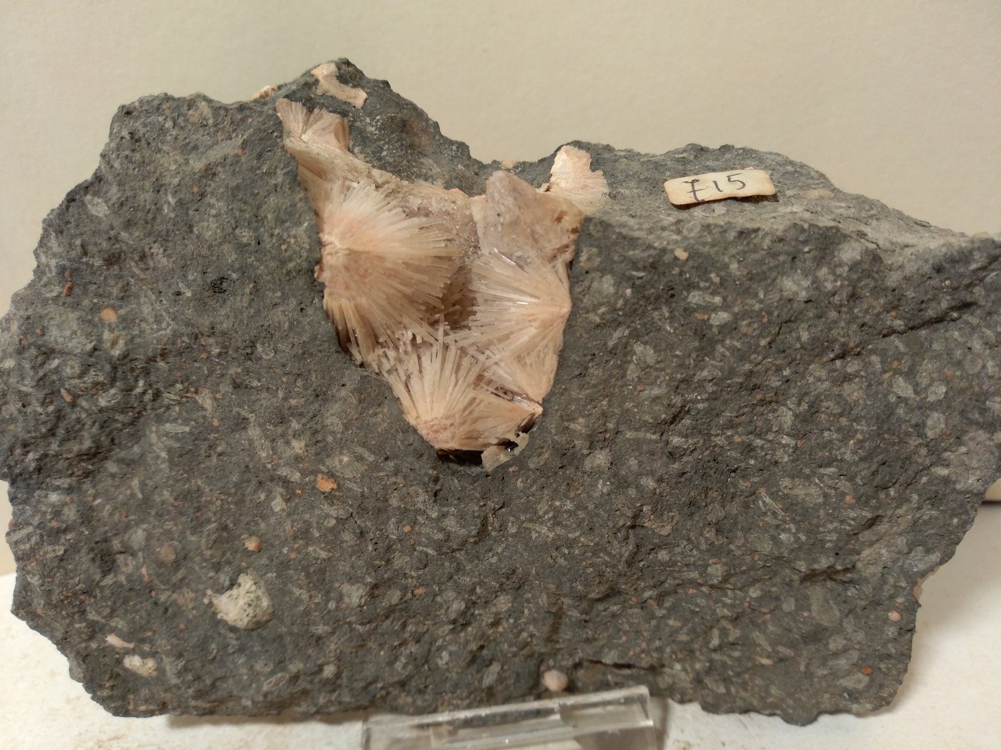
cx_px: 500
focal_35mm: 26
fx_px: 752
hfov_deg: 67.3
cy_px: 375
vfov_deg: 53.1
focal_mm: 3.54
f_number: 2
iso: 132
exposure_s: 1/50
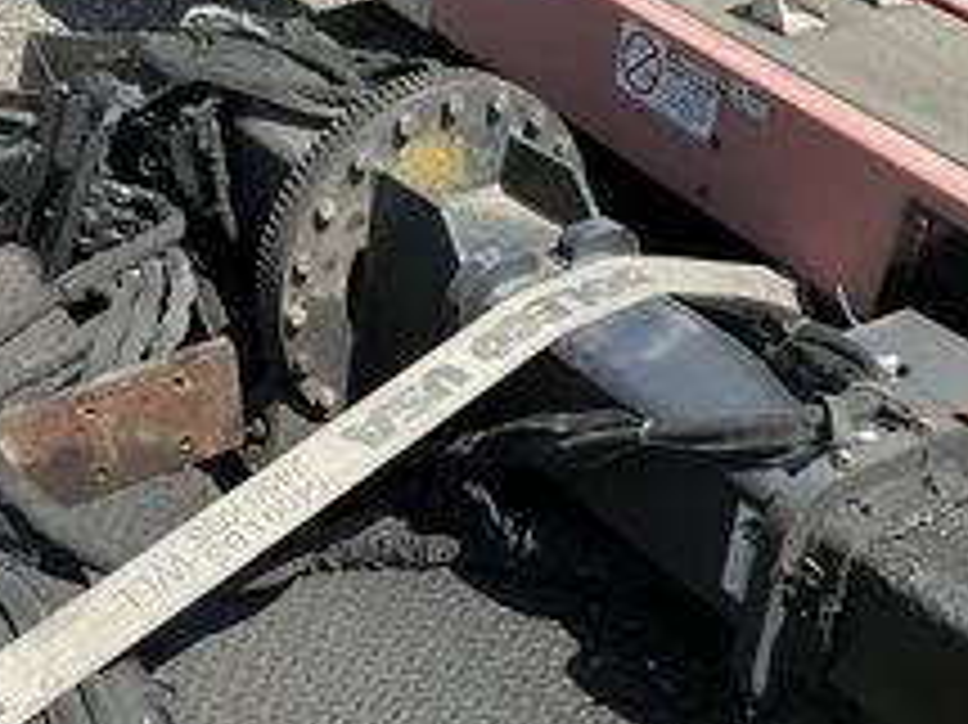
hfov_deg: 35.5
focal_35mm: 54
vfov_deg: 26.7
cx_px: 396
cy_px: 535
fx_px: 1509
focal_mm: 3
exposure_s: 1/912
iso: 25
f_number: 1.8
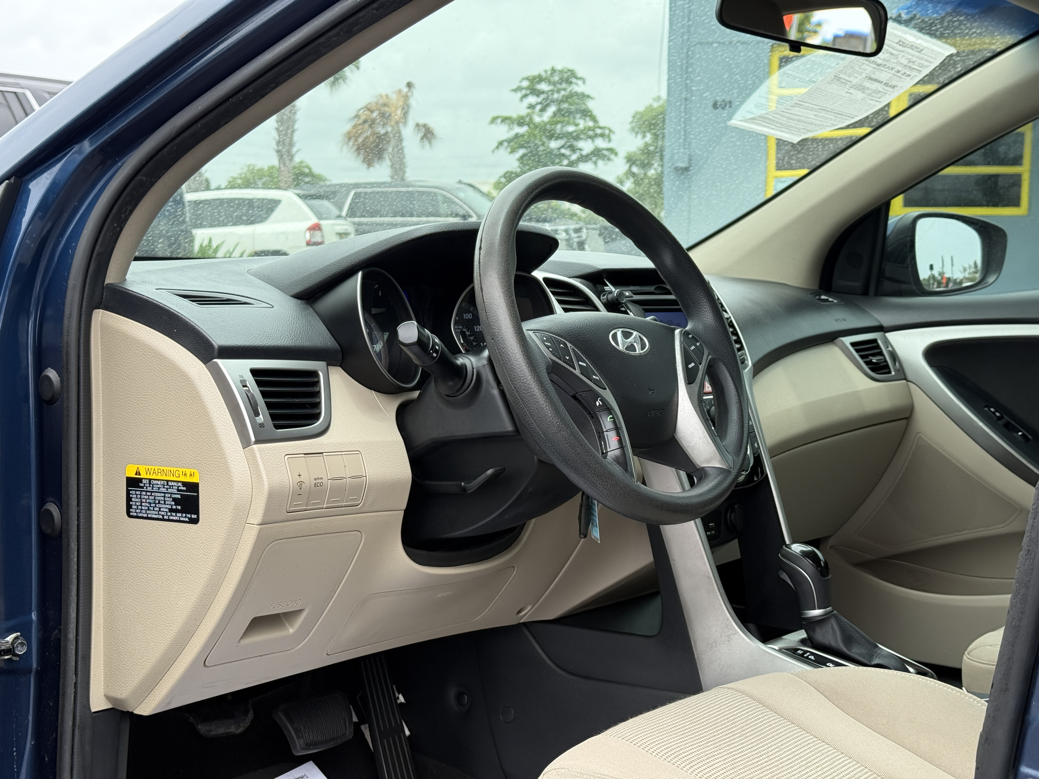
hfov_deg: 39.7
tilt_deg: -4.5
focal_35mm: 48
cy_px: 390
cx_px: 520
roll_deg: -1.5
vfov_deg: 30.3
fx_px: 1441
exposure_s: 1/962
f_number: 1.78
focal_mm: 6.76
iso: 100
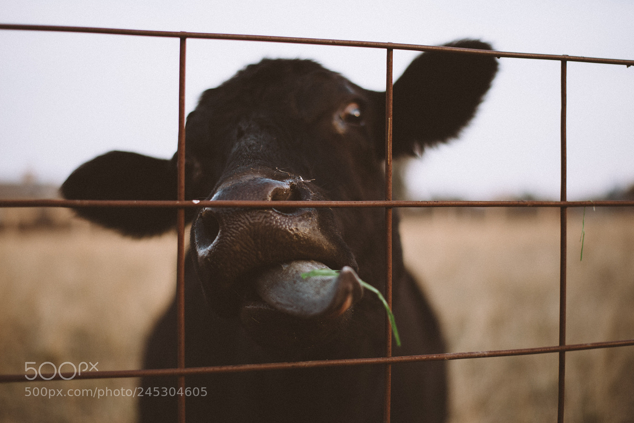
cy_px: 212
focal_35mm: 50
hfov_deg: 39.6
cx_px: 317
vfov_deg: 27.0
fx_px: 881
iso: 100
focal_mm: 50
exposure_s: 1/1000
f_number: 1.8
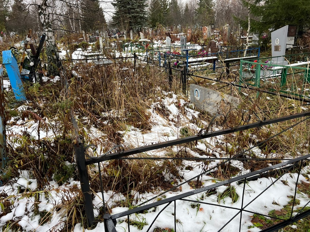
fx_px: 233
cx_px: 155
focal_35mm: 26
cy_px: 116
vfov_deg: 53.1
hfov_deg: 67.3
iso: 40
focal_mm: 5.7
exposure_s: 1/206
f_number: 1.5
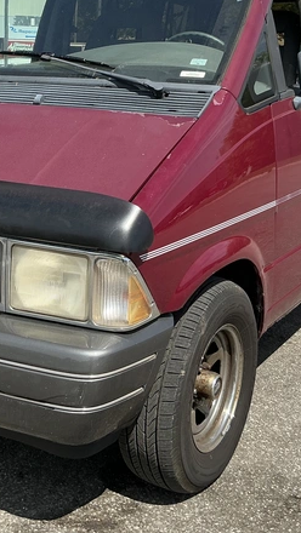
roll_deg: -1.1
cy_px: 199
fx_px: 737
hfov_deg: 22.9
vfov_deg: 39.6
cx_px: 78
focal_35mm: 52
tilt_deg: -10.4
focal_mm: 3
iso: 25
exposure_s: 1/1490
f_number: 1.8
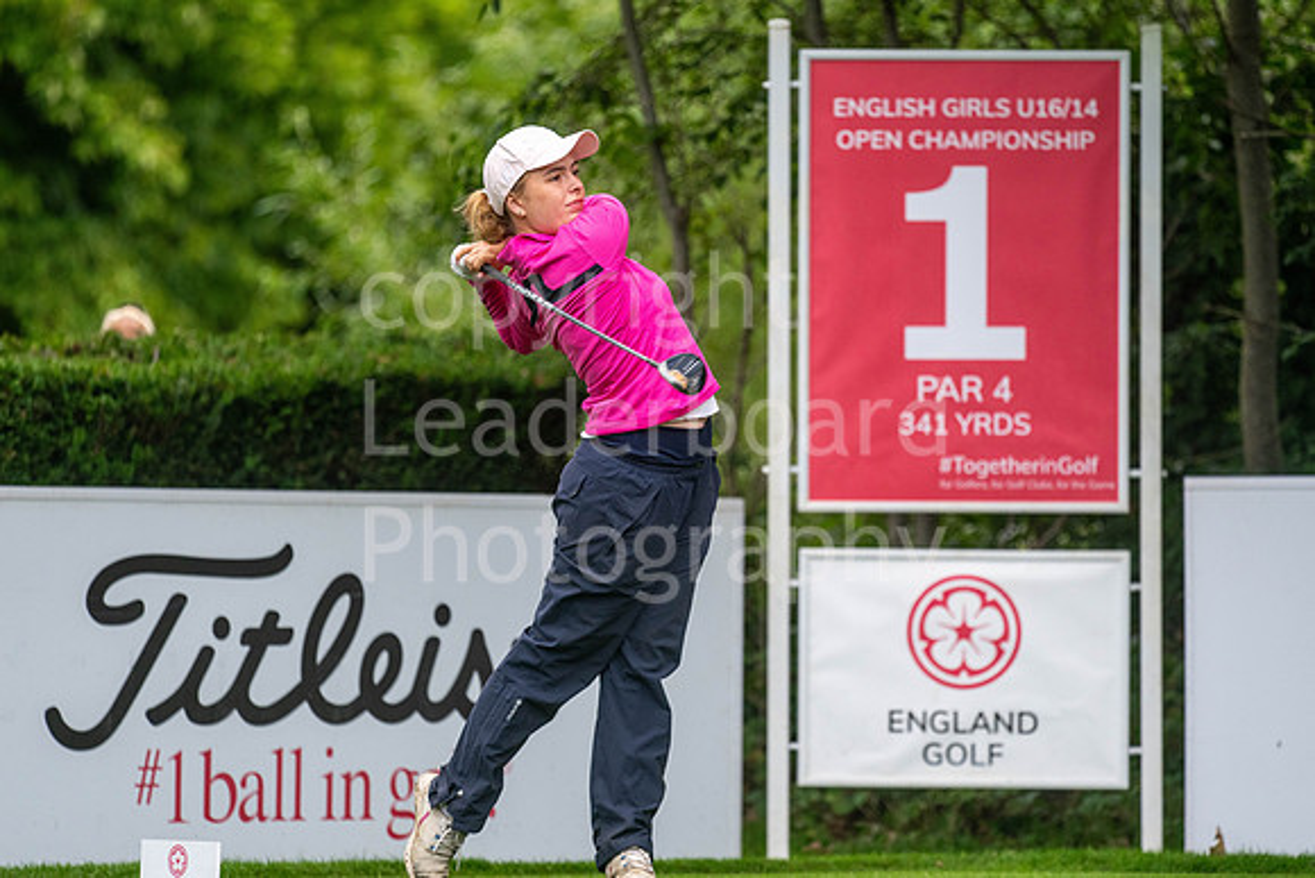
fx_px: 11543
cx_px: 692
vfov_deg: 4.4
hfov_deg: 6.5
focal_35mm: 316
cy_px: 416
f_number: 4
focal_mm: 300
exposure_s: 1/400
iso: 1250
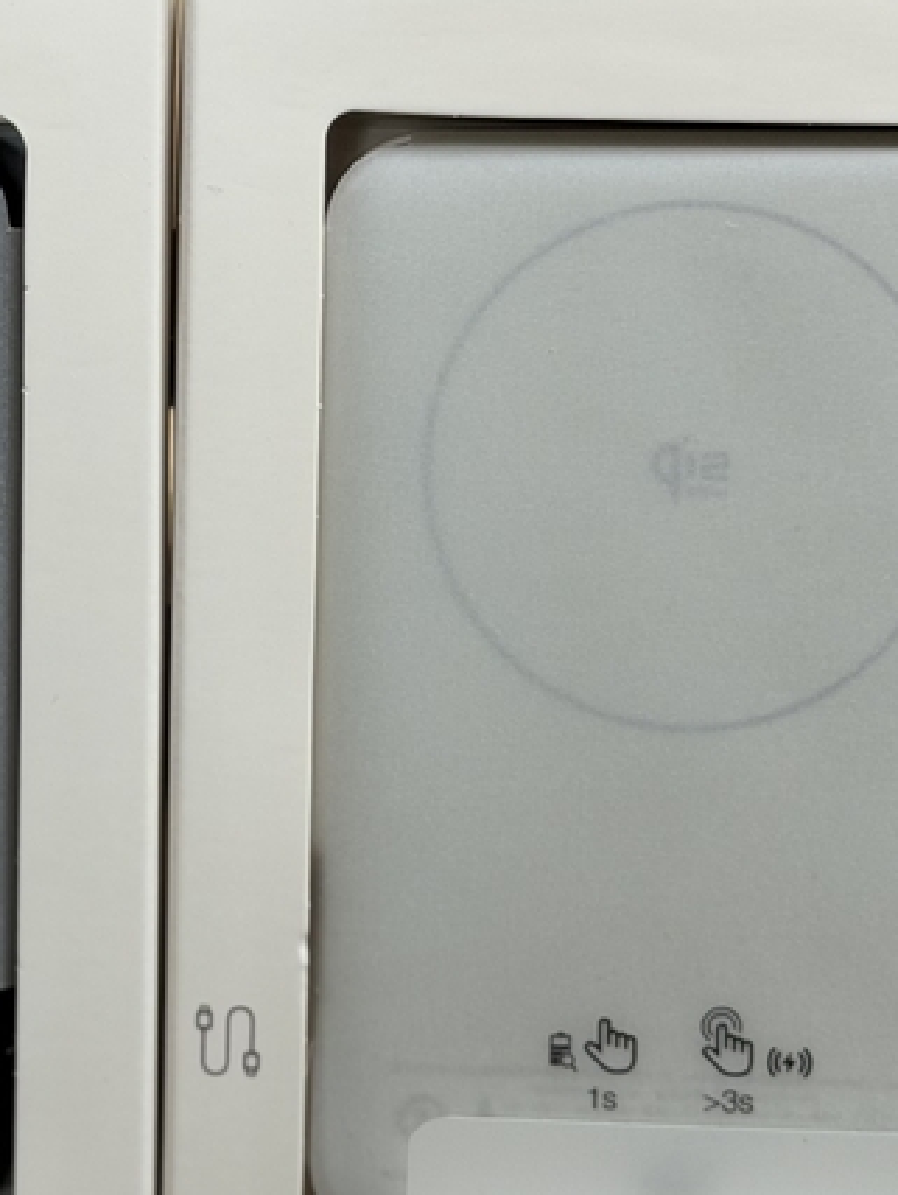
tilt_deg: -26.6
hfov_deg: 12.8
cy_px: 507
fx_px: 3972
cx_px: 145
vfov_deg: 17.1
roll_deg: +1.1
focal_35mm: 115
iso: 50
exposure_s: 1/173
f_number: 1.78
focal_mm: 6.76
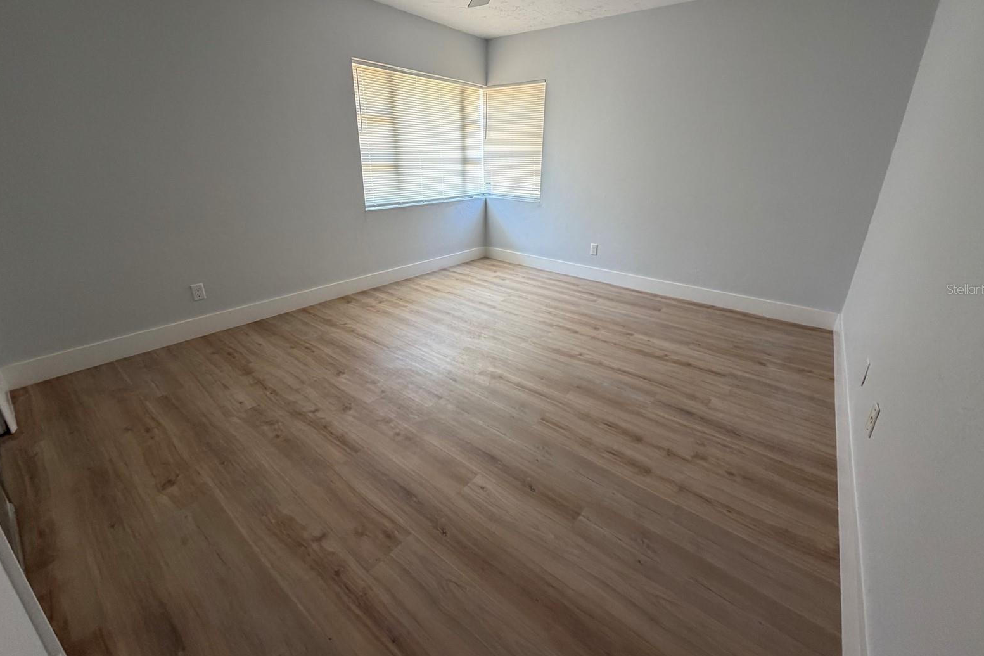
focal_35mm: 15
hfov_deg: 100.4
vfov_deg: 77.0
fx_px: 410
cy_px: 289
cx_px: 499
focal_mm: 2.22
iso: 250
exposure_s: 1/121
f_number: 2.2
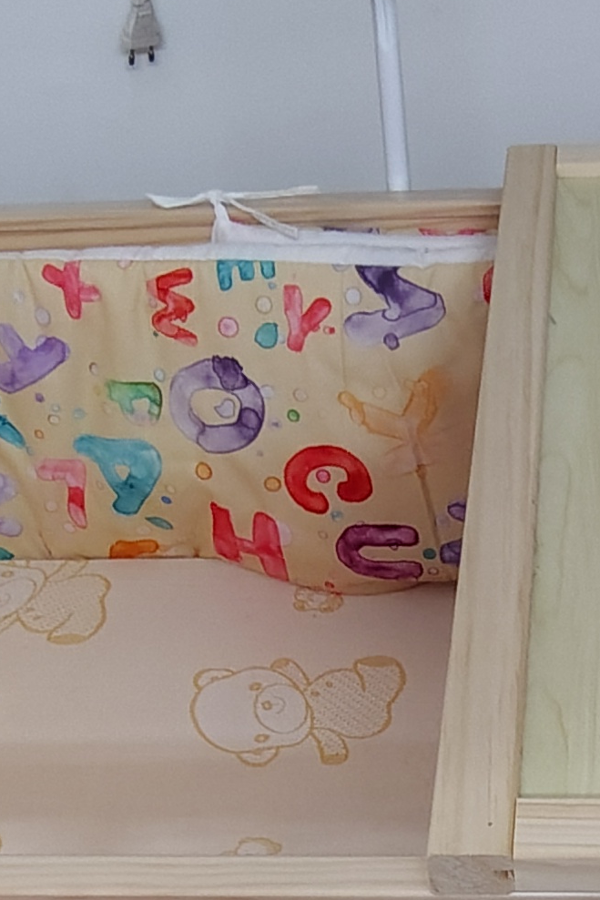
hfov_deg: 19.3
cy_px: 780
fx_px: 1750
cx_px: 439
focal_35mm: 70
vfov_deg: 28.0
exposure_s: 1/25
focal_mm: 2.13
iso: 633
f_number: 2.2
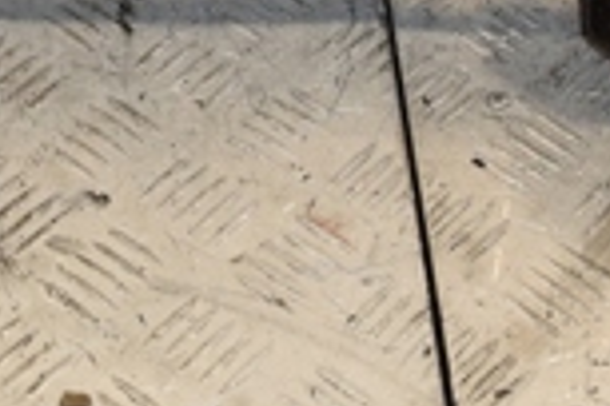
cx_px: 100
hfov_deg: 13.5
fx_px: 2558
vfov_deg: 8.8
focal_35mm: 151
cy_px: -223
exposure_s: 1/200
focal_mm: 24
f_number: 7.1
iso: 800
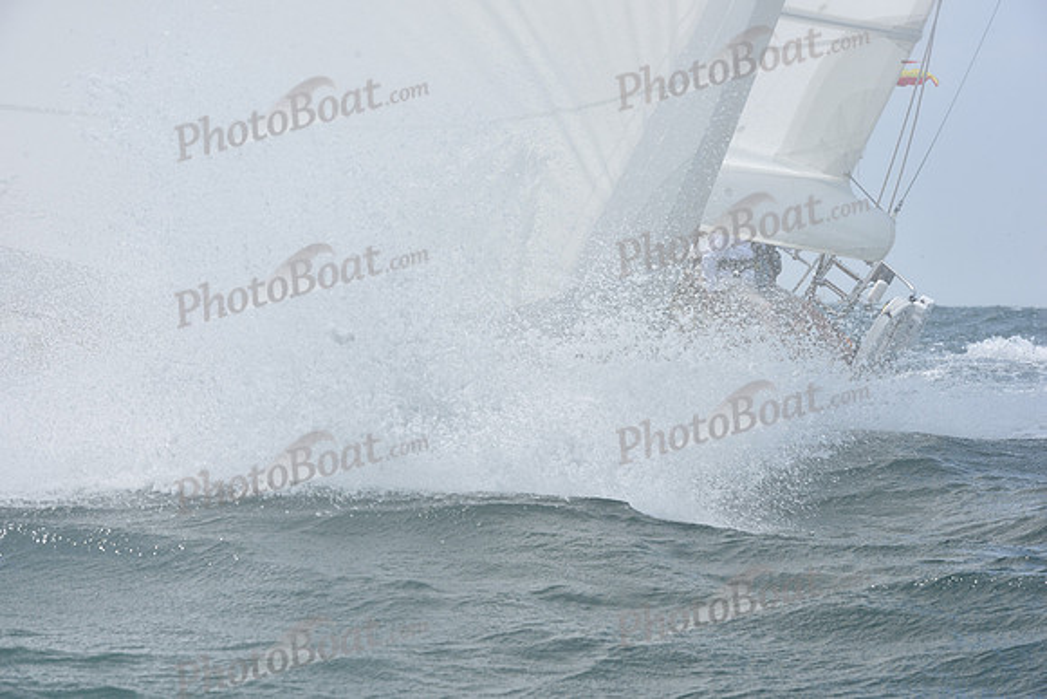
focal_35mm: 120
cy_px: 350
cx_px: 524
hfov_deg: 17.1
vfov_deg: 11.4
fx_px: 3491
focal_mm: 120
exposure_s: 1/800
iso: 320
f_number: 10
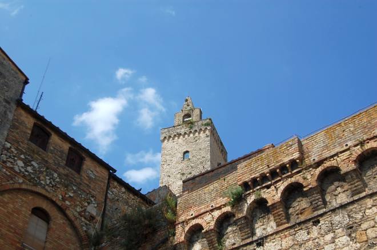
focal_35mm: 36
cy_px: 125
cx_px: 188
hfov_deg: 53.2
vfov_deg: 36.8
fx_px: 376
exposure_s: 1/250
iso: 200
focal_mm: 24
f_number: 10
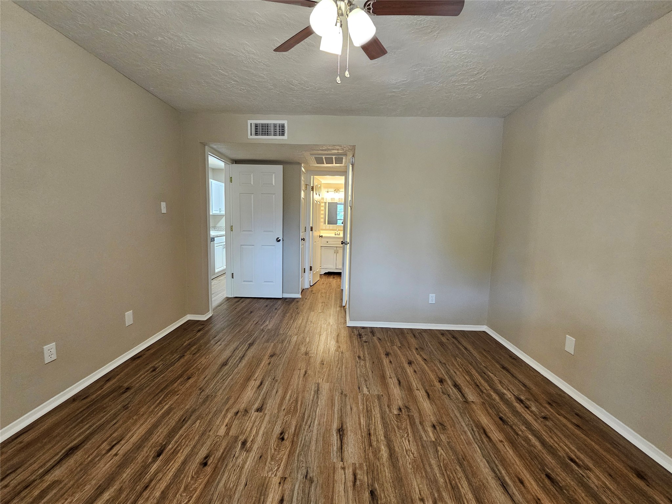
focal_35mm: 13
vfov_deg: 89.9
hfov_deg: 106.2
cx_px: 336
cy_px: 252
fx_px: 252
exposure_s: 1/40
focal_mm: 2.2
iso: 320
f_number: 2.2
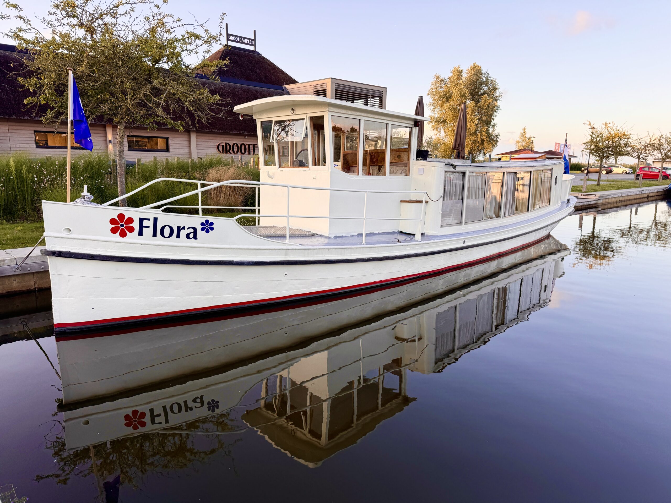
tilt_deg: -10.8
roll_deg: -0.1
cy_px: 252
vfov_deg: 56.8
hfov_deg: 71.6
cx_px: 336
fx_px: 465
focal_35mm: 24
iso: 80
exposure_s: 1/567
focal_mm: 6.76
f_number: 1.78
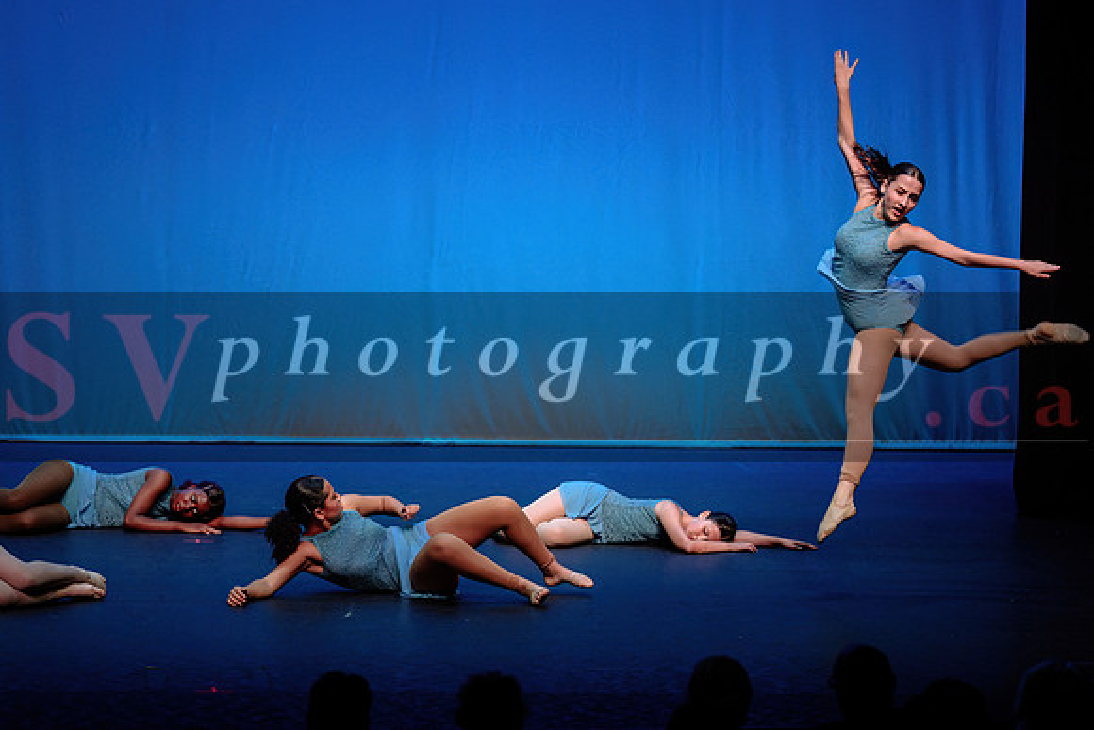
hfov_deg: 15.2
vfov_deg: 10.2
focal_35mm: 135
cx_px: 547
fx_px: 4103
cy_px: 365
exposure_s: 1/500
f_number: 2.8
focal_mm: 135
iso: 1250
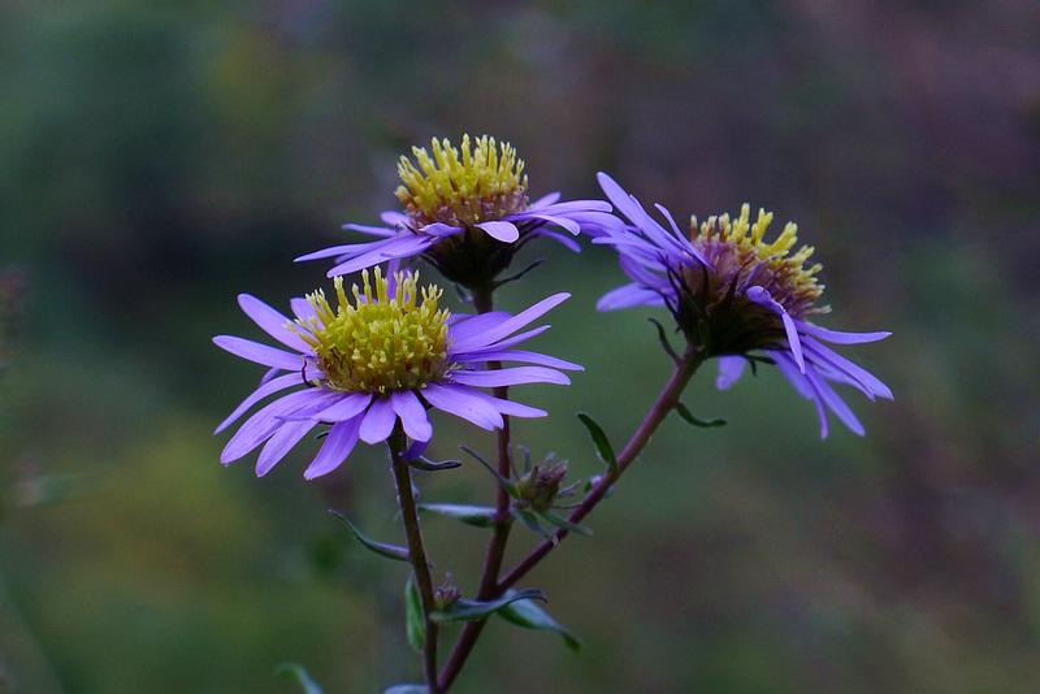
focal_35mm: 120
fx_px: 3468
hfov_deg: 17.1
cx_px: 520
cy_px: 347
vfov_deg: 11.4
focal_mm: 19.2
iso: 80
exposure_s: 1/30
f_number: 3.3
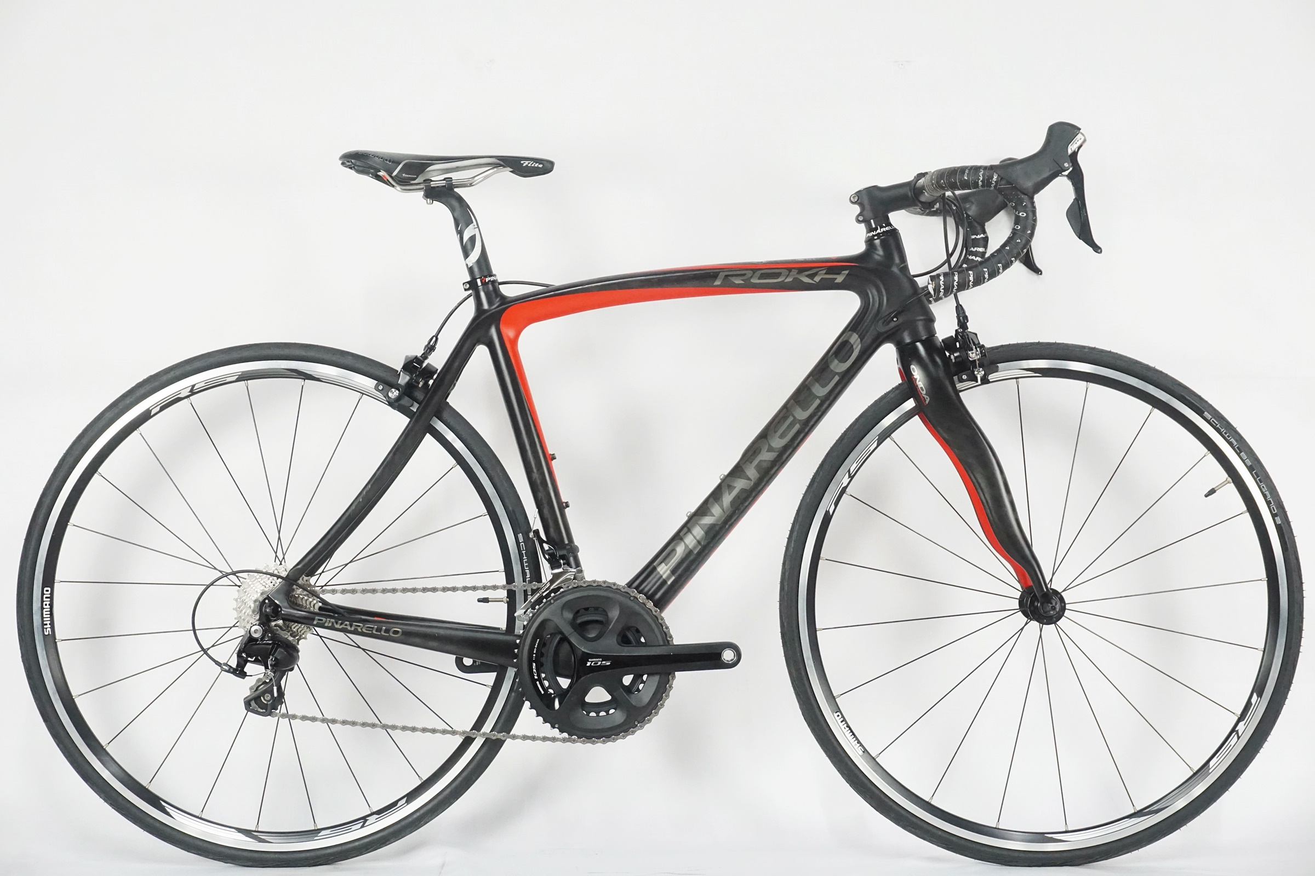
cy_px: 438
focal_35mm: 62
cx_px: 658
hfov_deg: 32.6
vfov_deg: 22.1
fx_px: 2246
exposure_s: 1/50
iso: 3200
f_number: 10
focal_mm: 41
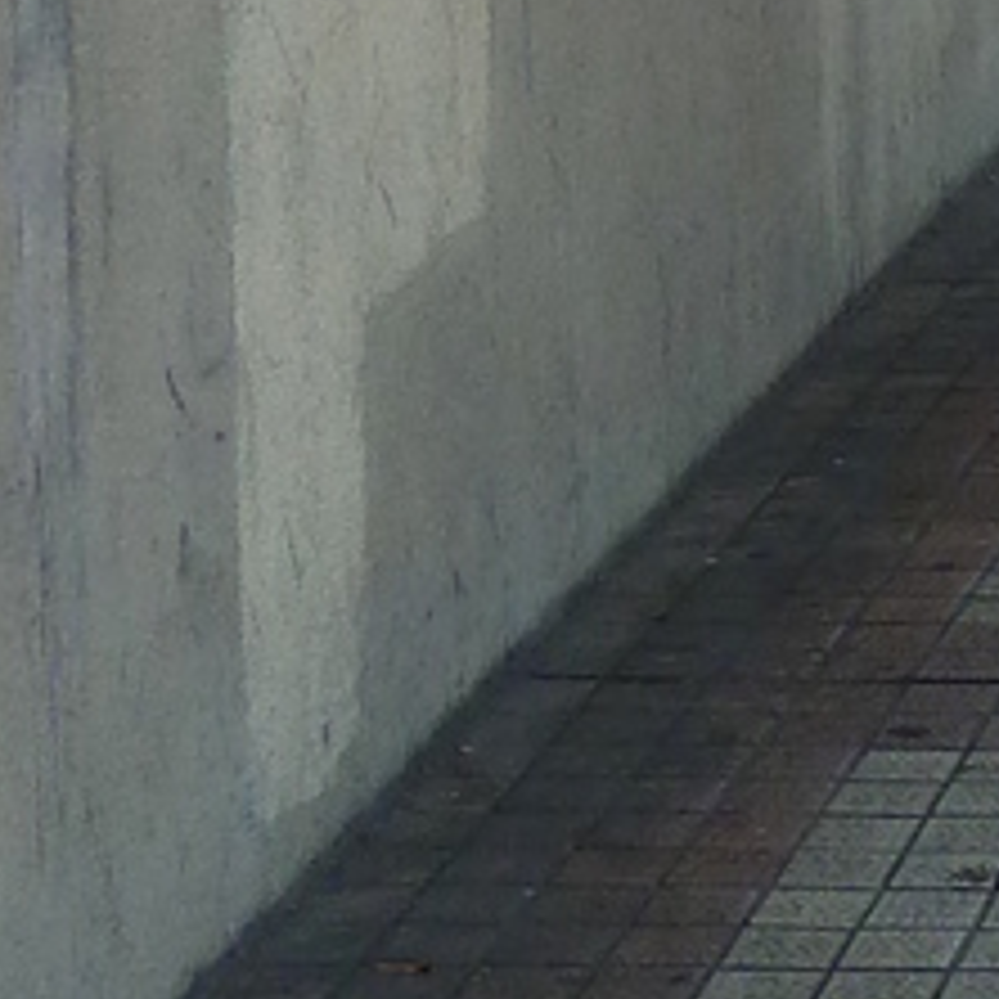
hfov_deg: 10.1
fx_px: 5191
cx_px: 2043
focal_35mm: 159
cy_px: -864
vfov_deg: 10.3
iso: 80
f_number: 4
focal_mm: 4.1
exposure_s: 1/160
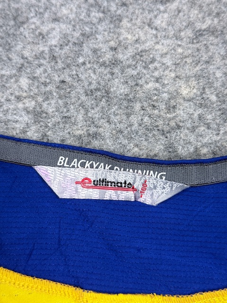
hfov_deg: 30.3
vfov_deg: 39.7
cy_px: 152
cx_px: 114
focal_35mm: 48
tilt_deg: -49.5
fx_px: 420
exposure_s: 1/100
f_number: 1.78
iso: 64
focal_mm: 6.76
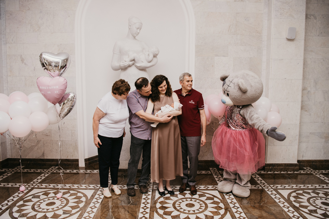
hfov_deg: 67.0
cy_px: 110
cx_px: 164
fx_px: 249
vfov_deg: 47.6
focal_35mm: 27
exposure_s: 1/160
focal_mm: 26
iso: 320
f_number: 4
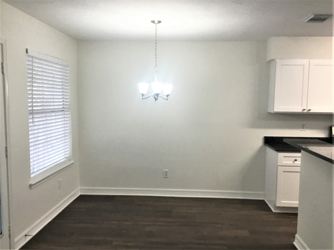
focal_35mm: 31
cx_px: 167
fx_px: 299
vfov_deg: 45.4
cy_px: 125
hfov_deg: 58.4
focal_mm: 3.3
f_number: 2.4
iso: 50
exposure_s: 1/30
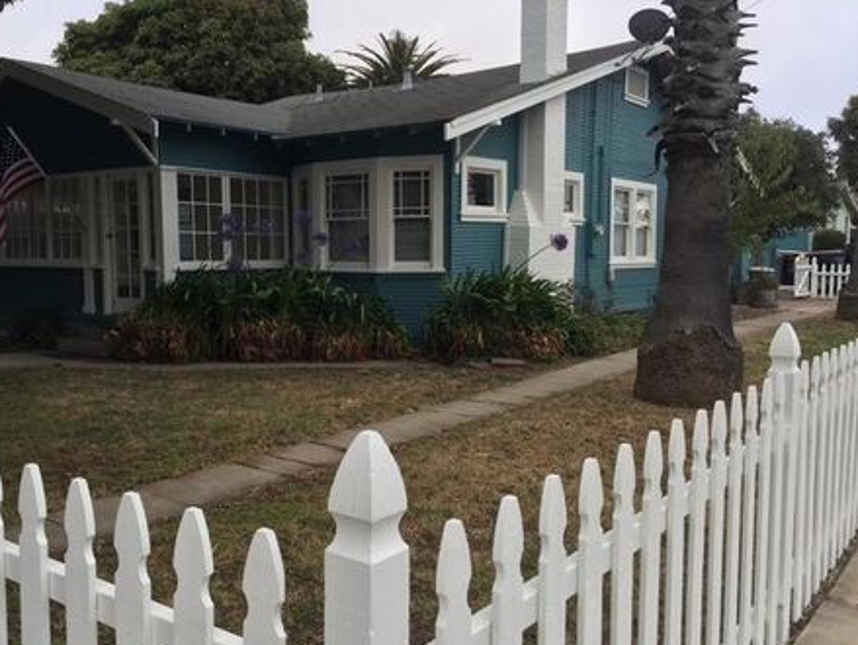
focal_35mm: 33
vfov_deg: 43.0
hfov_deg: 55.2
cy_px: 318
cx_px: 375
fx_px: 819
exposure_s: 1/40
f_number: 2.2
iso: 32
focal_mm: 4.15
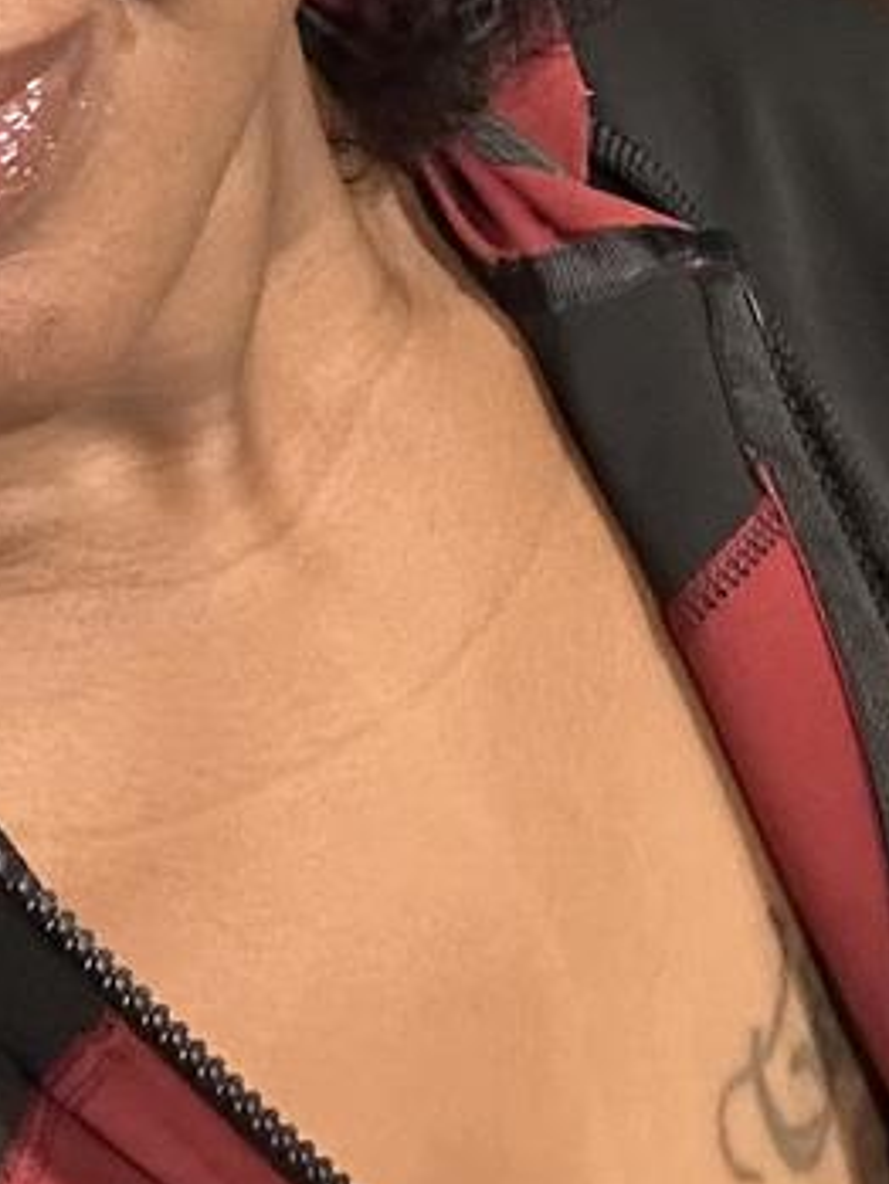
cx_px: 461
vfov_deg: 17.0
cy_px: -299
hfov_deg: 13.5
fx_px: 3764
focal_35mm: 110
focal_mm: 2.69
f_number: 1.9
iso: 500
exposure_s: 1/30
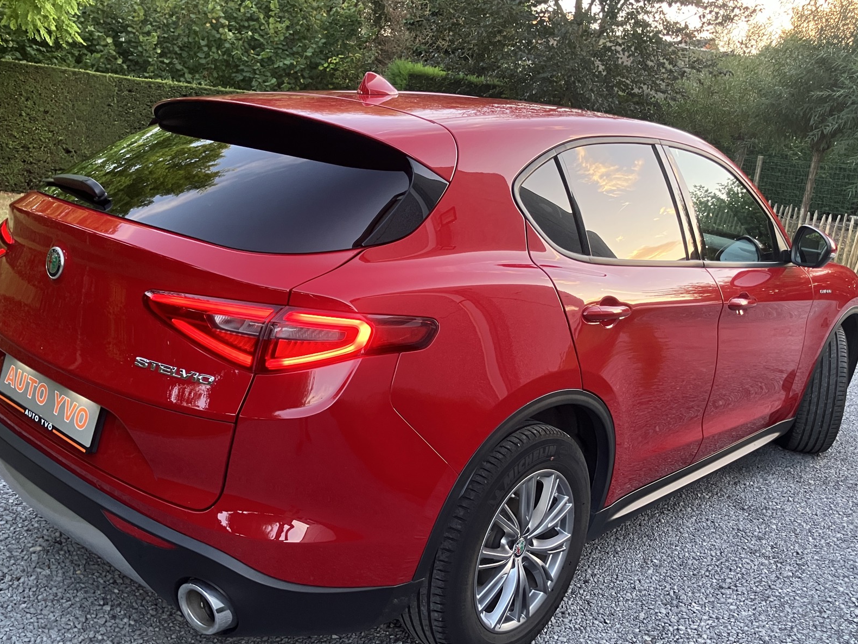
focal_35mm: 34
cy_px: 360
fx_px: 843
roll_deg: -5.6
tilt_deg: -15.3
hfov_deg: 54.0
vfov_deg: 41.7
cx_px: 431
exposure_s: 1/60
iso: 200
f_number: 1.8
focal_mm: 3.99
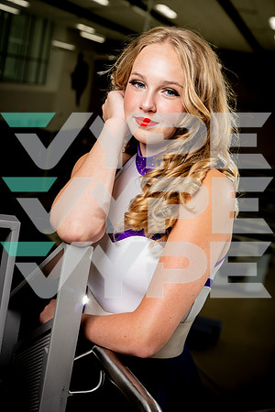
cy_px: 206
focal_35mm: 67
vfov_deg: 30.1
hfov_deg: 20.3
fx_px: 768
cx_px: 138
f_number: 5.6
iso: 400
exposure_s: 1/250
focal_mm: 67
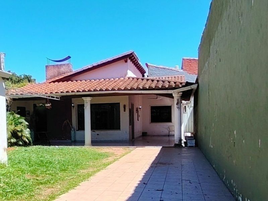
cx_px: 134
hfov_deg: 91.0
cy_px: 100
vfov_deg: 74.7
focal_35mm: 17
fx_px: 132
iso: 100
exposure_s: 1/764
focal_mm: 1.42
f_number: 2.2
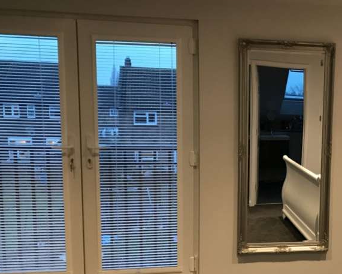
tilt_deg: -7.4
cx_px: 299
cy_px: 182
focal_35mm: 49
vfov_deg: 30.6
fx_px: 496
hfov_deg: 36.0
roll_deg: -2.3
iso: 100
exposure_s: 1/17
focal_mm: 3.99
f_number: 1.8
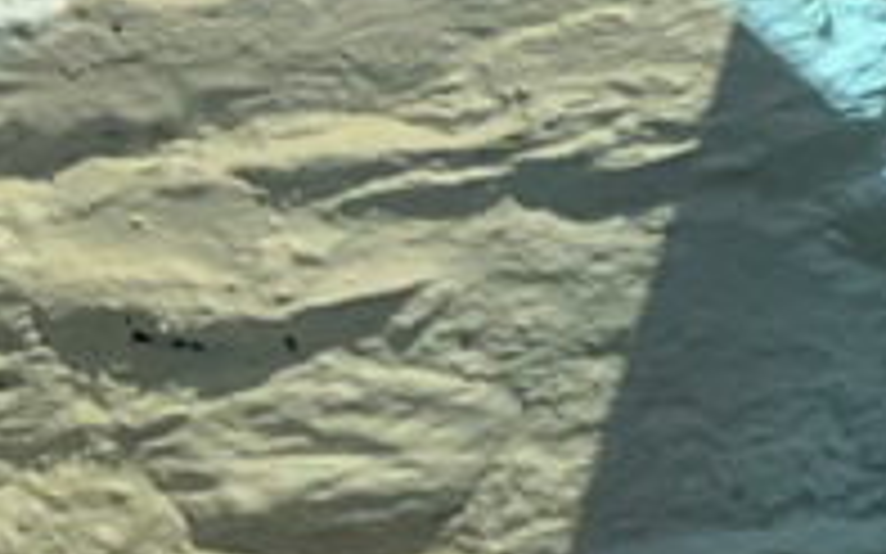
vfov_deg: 9.1
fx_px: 3452
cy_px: -45
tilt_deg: -17.6
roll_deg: -1.3
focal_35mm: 143
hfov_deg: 11.6
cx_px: 2213
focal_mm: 4.25
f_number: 1.8
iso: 250
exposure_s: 1/50
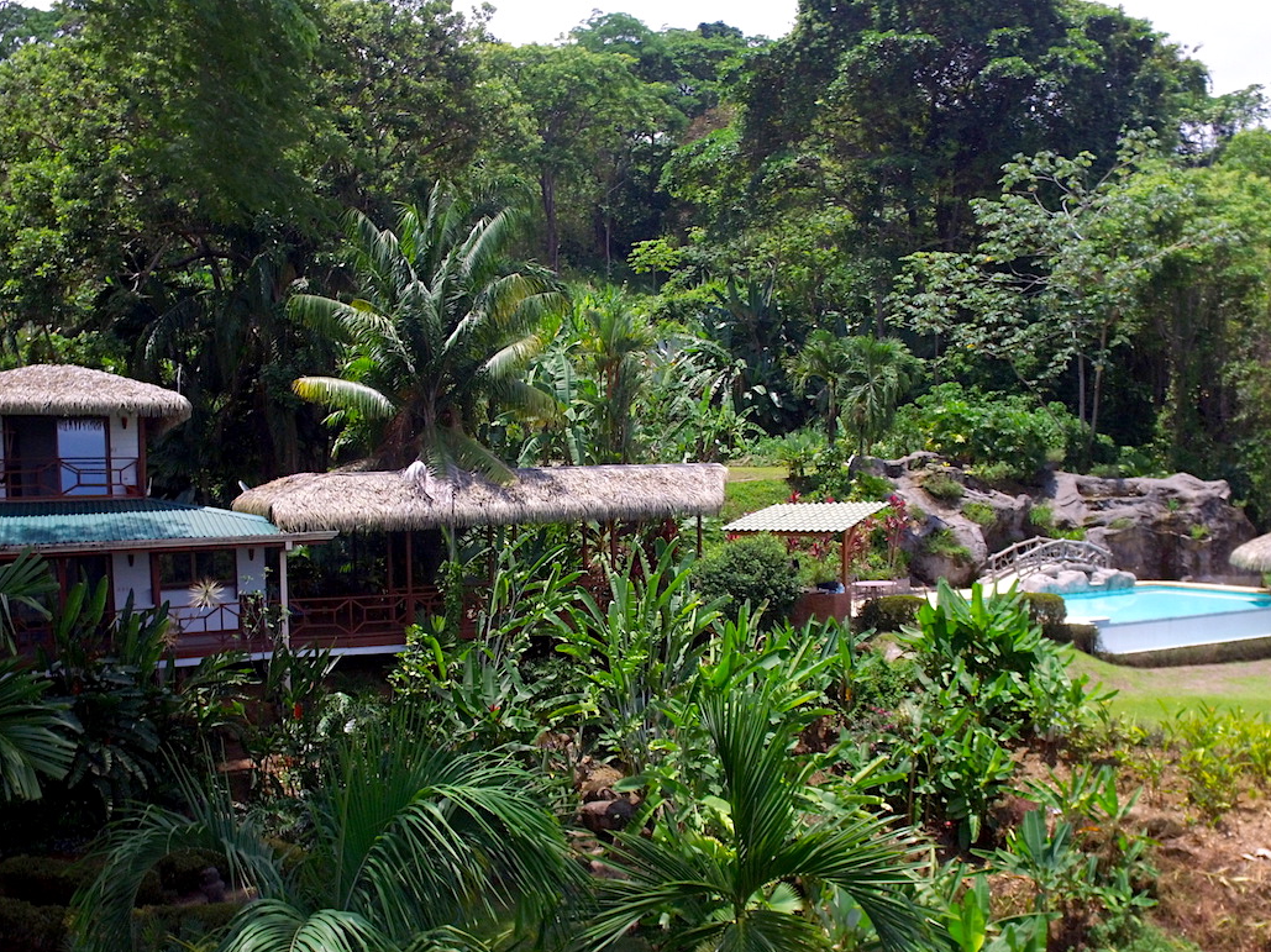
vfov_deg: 49.3
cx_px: 584
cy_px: 588
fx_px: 1028
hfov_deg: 63.4
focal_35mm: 28
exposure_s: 1/713
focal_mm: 3.61
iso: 100
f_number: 2.8
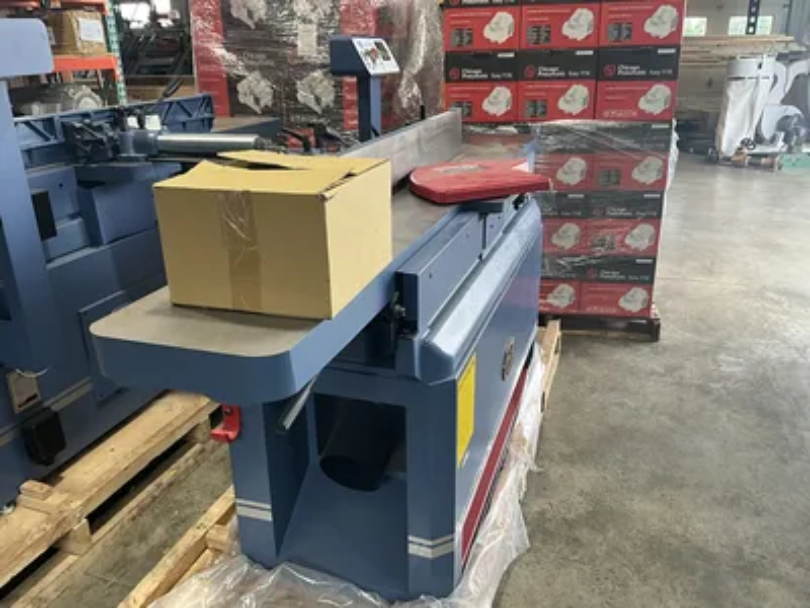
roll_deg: +0.5
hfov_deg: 61.7
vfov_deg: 48.2
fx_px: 679
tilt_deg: -21.8
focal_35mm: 29
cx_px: 405
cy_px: 304
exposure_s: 1/120
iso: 40
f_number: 1.8
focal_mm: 3
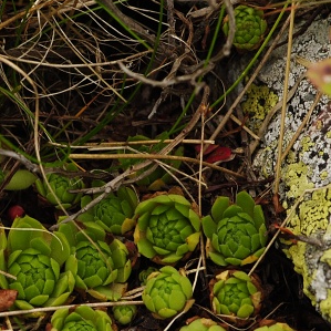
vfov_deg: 6.0
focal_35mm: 290
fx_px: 3139
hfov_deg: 6.0
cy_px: 258
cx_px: 69
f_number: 8
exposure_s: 1/60
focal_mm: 85
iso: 100
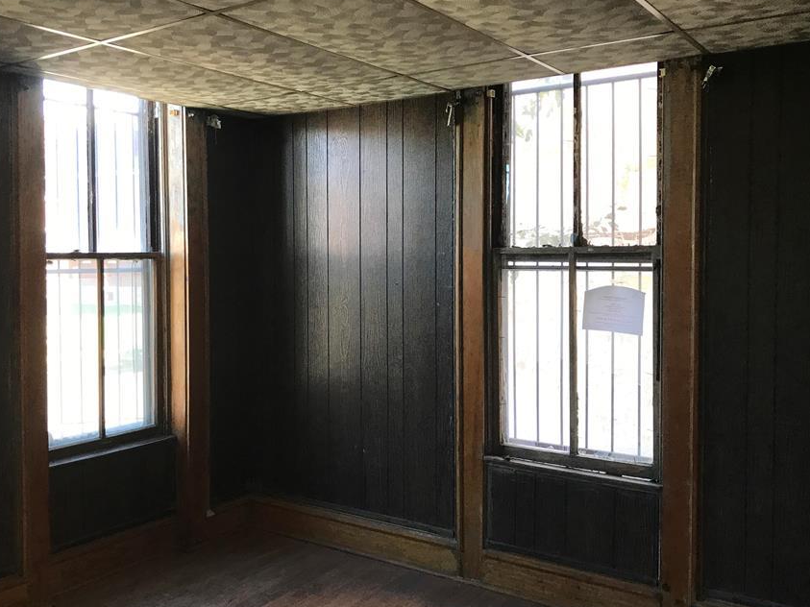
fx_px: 795
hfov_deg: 53.7
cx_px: 340
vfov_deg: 41.8
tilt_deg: -1.7
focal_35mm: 34
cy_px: 292
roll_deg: -0.4
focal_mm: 3.99
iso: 25
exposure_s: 1/30
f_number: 1.8
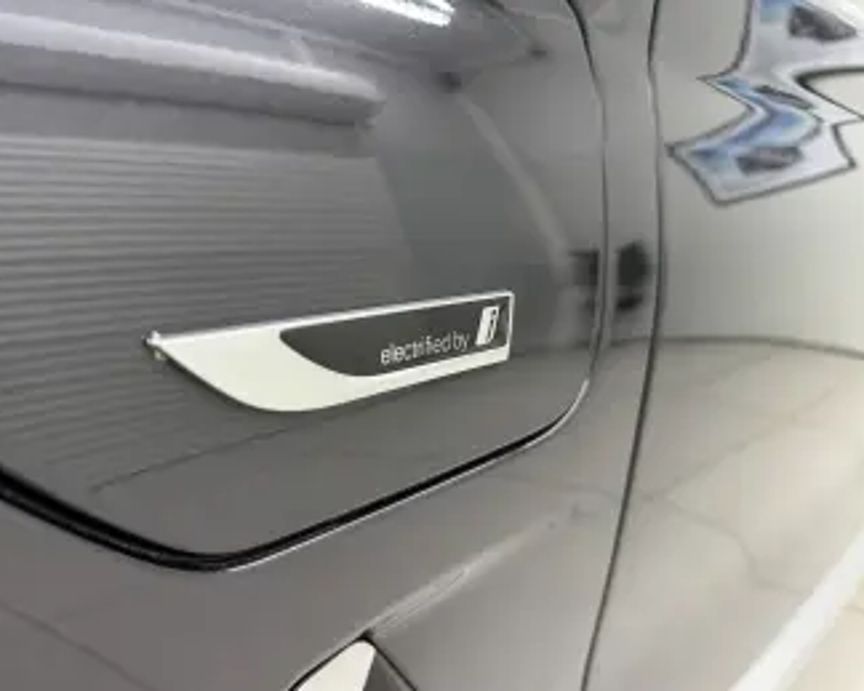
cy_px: 358
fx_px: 665
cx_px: 387
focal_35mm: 26
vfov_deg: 54.9
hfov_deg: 65.9
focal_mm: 6.76
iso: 320
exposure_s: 1/50
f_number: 1.78
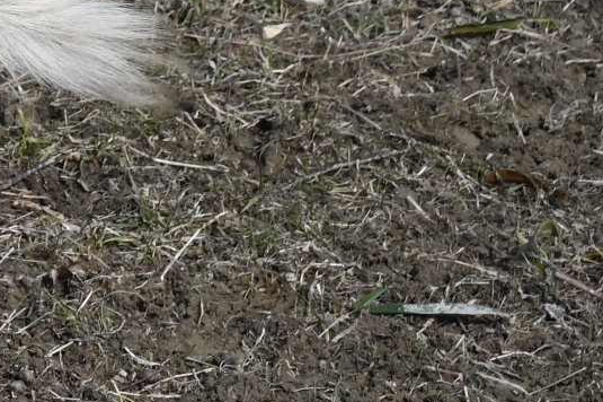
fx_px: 4653
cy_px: -495
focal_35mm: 278
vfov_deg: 4.8
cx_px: -1434
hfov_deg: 6.5
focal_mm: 36
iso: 100
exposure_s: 1/400
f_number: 7.1
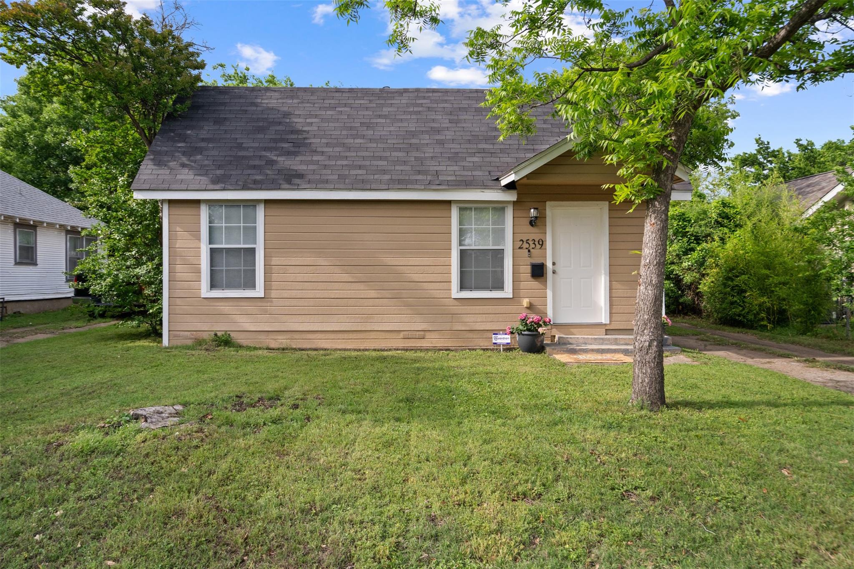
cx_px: 427
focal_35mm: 23
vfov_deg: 55.1
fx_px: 546
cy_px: 284
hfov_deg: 76.1
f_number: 7.1
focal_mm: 23
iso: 800
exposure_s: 1/160
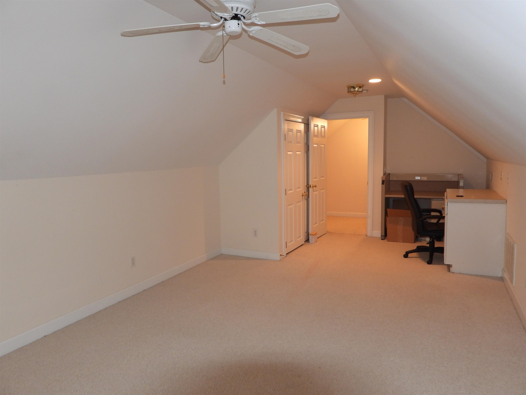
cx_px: 263
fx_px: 365
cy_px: 198
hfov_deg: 71.6
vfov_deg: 56.8
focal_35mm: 24
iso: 200
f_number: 2.8
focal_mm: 4.3
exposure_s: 1/30
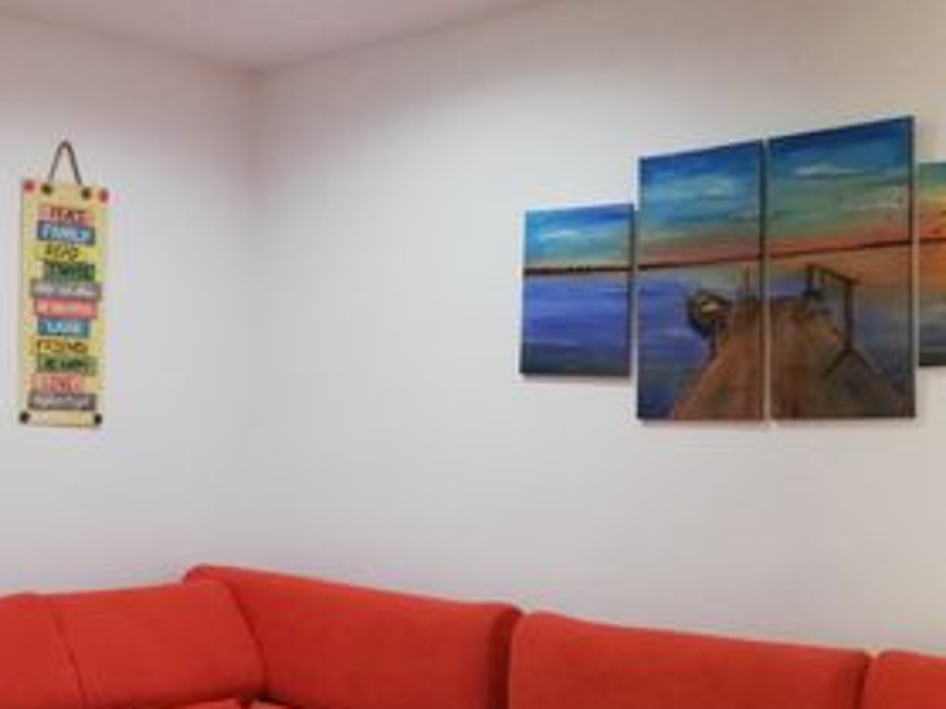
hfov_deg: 32.8
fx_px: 1530
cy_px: 458
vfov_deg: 26.0
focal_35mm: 56
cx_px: 119
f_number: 2.2
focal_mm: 3.81
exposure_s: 1/25
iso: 400
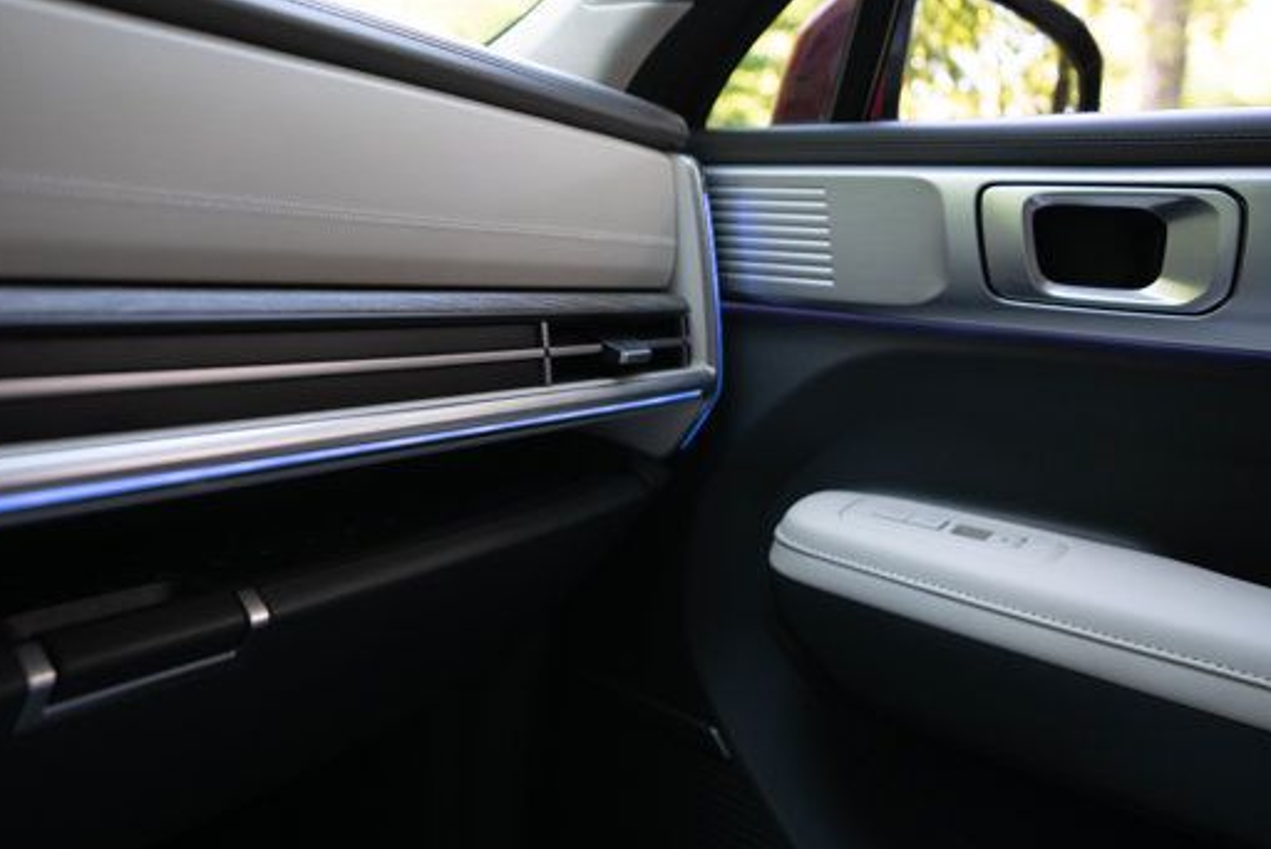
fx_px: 1060
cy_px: 326
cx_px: 479
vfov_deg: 43.4
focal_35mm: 30
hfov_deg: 61.1
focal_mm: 24
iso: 800
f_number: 2.8
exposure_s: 1/200
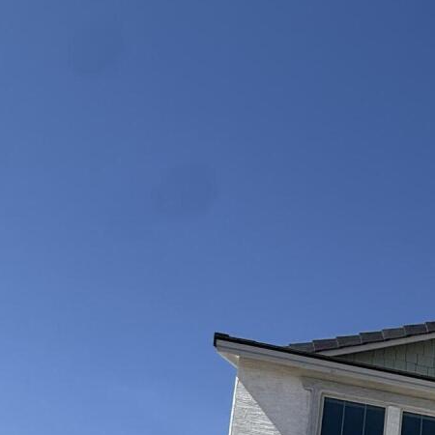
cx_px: 567
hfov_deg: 26.4
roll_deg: -1.6
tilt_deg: +11.6
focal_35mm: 55
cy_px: 640
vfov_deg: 24.6
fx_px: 782
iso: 50
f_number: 2.2
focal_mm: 2.22
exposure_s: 1/2320
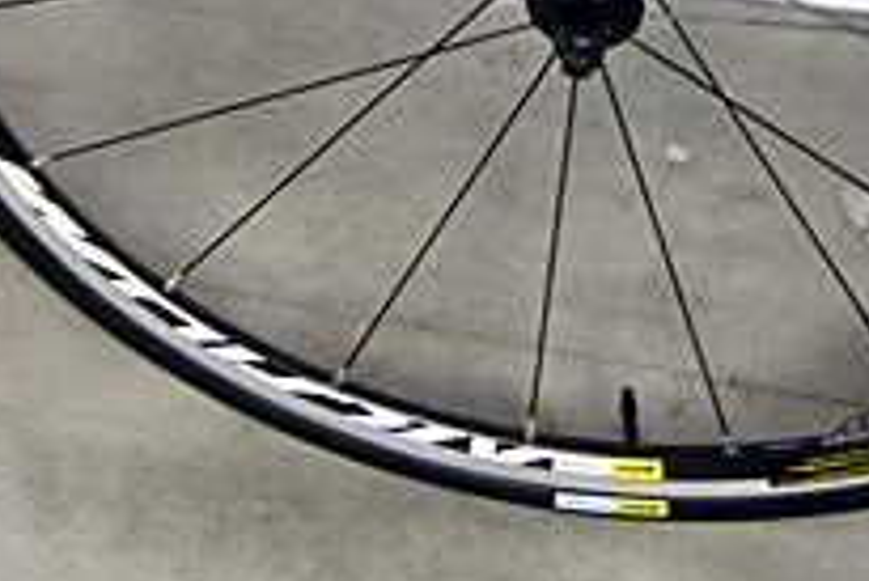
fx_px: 3817
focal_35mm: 158
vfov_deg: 8.2
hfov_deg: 12.5
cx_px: -365
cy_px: -636
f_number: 4
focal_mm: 24
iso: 400
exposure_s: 1/60
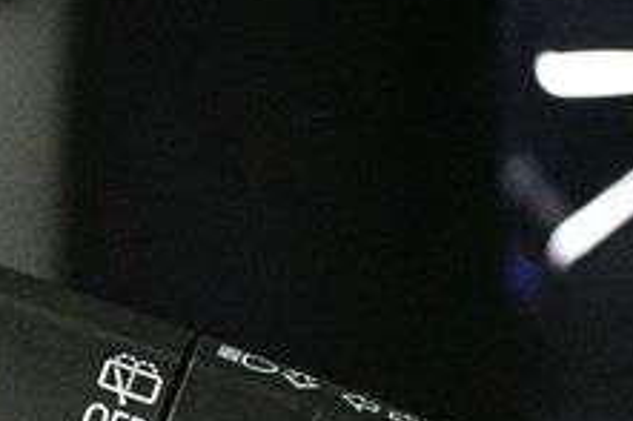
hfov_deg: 8.7
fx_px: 4164
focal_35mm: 237
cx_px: 106
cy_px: 427
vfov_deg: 5.8
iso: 12800
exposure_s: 1/50
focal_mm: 55
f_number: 5.6
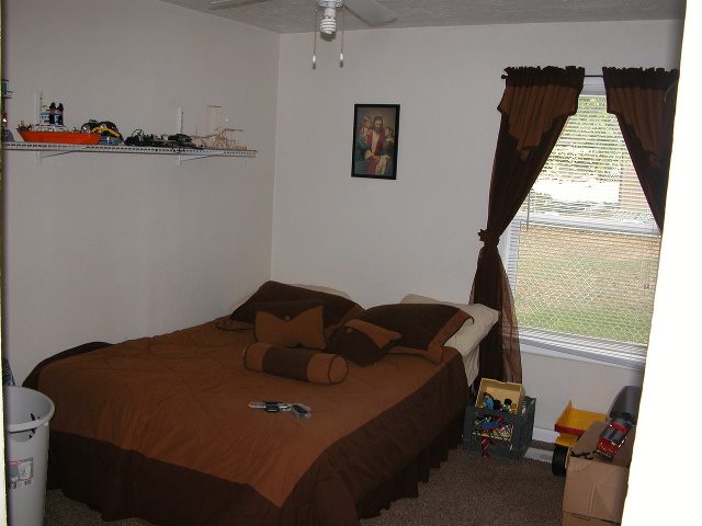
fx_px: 690
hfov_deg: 54.0
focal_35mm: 34
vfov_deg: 41.8
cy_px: 263
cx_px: 351
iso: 200
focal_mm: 8.9
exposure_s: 1/60
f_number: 2.8
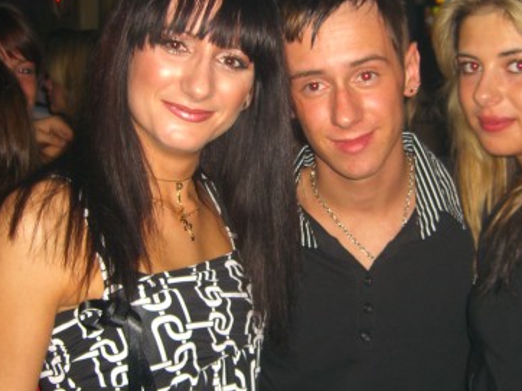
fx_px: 949
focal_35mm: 63
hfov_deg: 30.7
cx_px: 303
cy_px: 173
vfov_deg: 23.2
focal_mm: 7.9
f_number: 2.8
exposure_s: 1/60
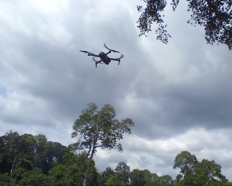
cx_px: 124
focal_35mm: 33
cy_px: 91
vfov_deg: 44.5
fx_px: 227
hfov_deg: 54.2
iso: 103
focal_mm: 2.38
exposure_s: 1/6211
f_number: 2.4
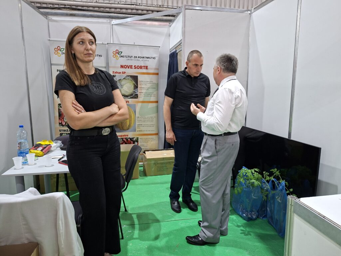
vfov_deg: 58.9
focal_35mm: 23
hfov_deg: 73.9
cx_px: 170
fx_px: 227
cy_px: 128
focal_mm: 5.54
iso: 200
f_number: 1.8
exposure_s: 1/50
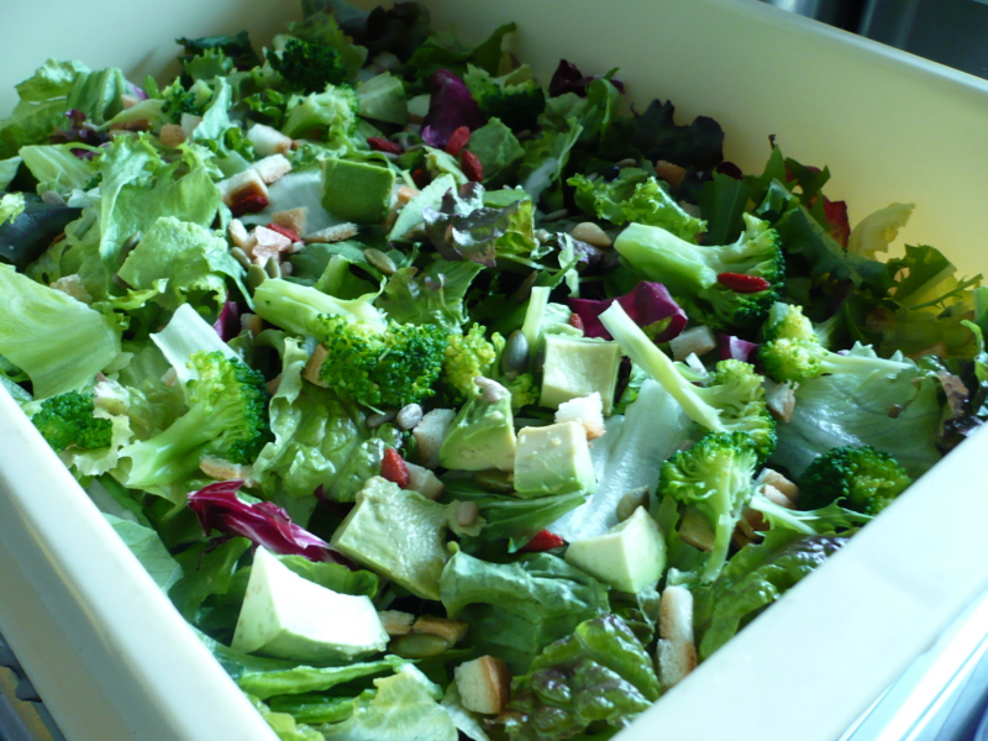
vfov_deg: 40.7
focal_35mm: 35
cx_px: 494
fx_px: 999
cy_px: 370
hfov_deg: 52.6
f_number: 2.8
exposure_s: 1/20
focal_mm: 5.8
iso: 200
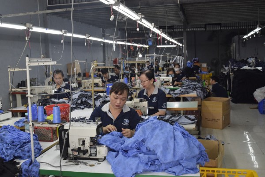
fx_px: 287
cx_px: 132
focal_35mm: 39
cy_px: 88
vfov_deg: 34.2
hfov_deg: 49.6
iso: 1600
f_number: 7.1
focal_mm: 26
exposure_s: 1/200
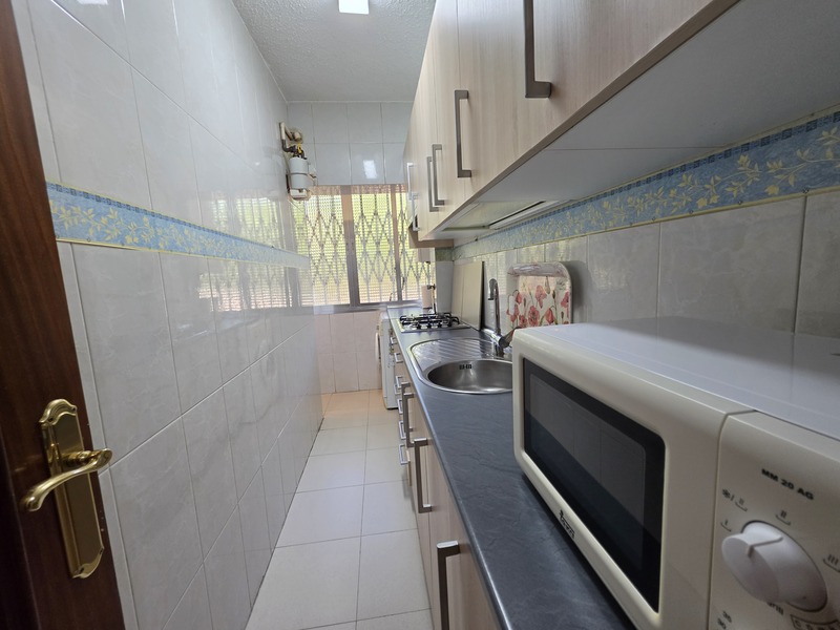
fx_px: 315
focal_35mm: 13
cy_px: 315
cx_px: 420
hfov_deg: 106.2
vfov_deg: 89.9
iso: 125
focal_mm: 2.2
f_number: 1.9
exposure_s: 1/100
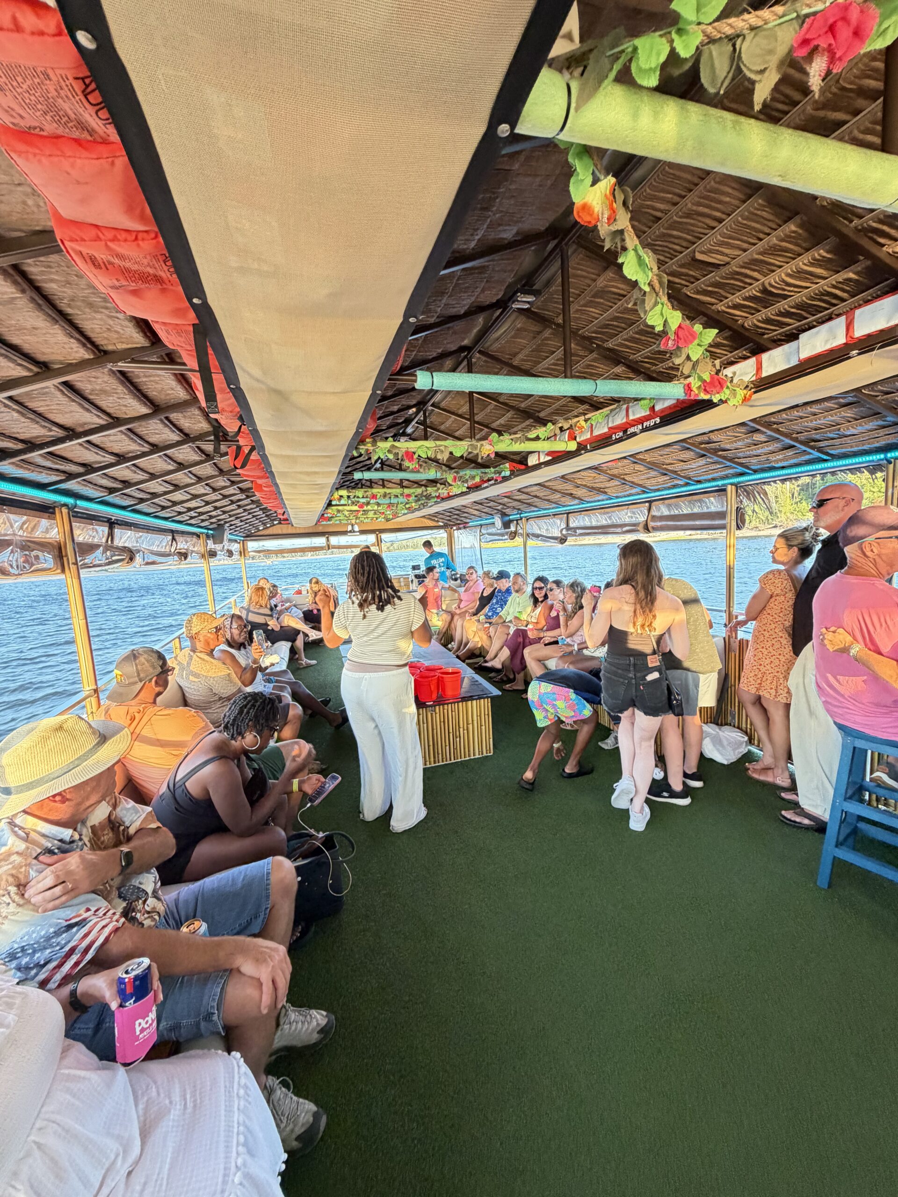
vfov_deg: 102.1
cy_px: 598
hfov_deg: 85.7
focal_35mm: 14
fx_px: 484
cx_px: 449
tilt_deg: -5.3
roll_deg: +2.7
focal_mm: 2.22
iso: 320
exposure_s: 1/79
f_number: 2.2
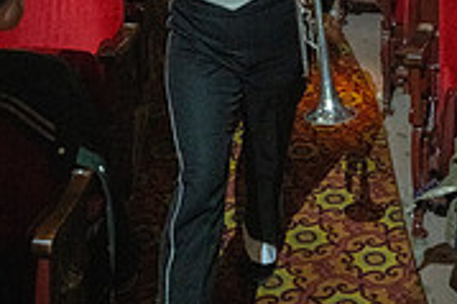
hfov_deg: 31.9
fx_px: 799
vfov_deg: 18.8
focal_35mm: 63
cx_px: 248
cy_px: -163
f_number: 2.8
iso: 12800
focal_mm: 25
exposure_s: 1/500
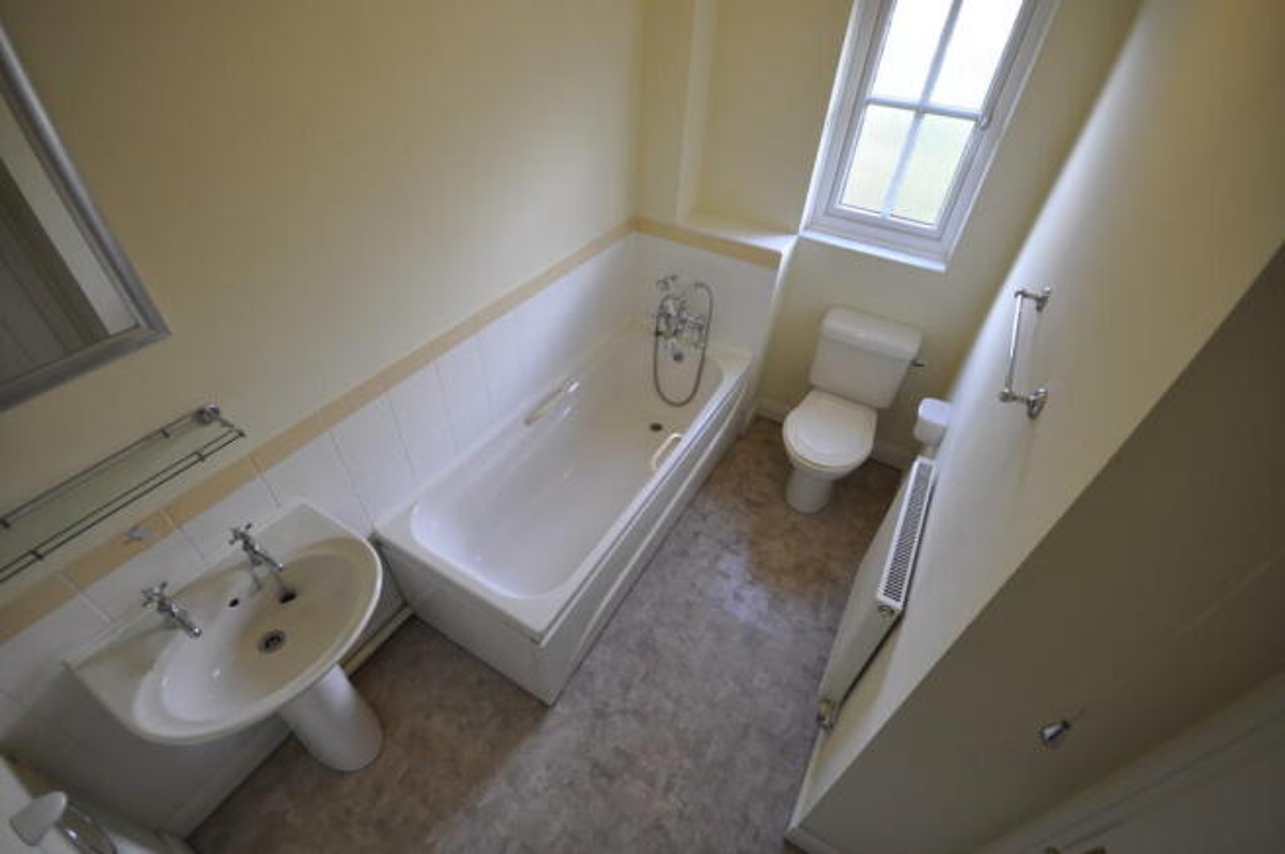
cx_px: 642
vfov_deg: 77.2
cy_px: 427
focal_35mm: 15
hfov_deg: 100.4
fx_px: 535
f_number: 4
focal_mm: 10
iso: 400
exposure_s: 1/30
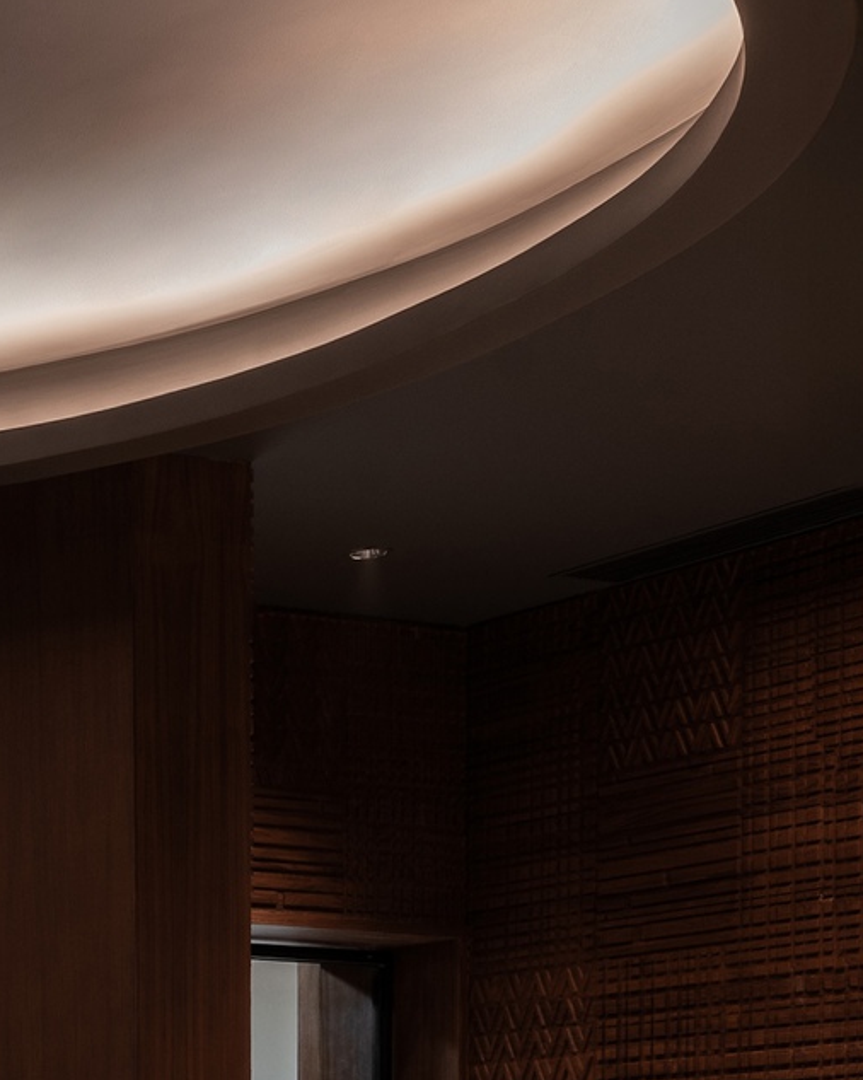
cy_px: 1310
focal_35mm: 91
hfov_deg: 14.3
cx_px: -824
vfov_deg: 19.7
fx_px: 2914
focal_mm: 20.5
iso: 100
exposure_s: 10
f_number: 10
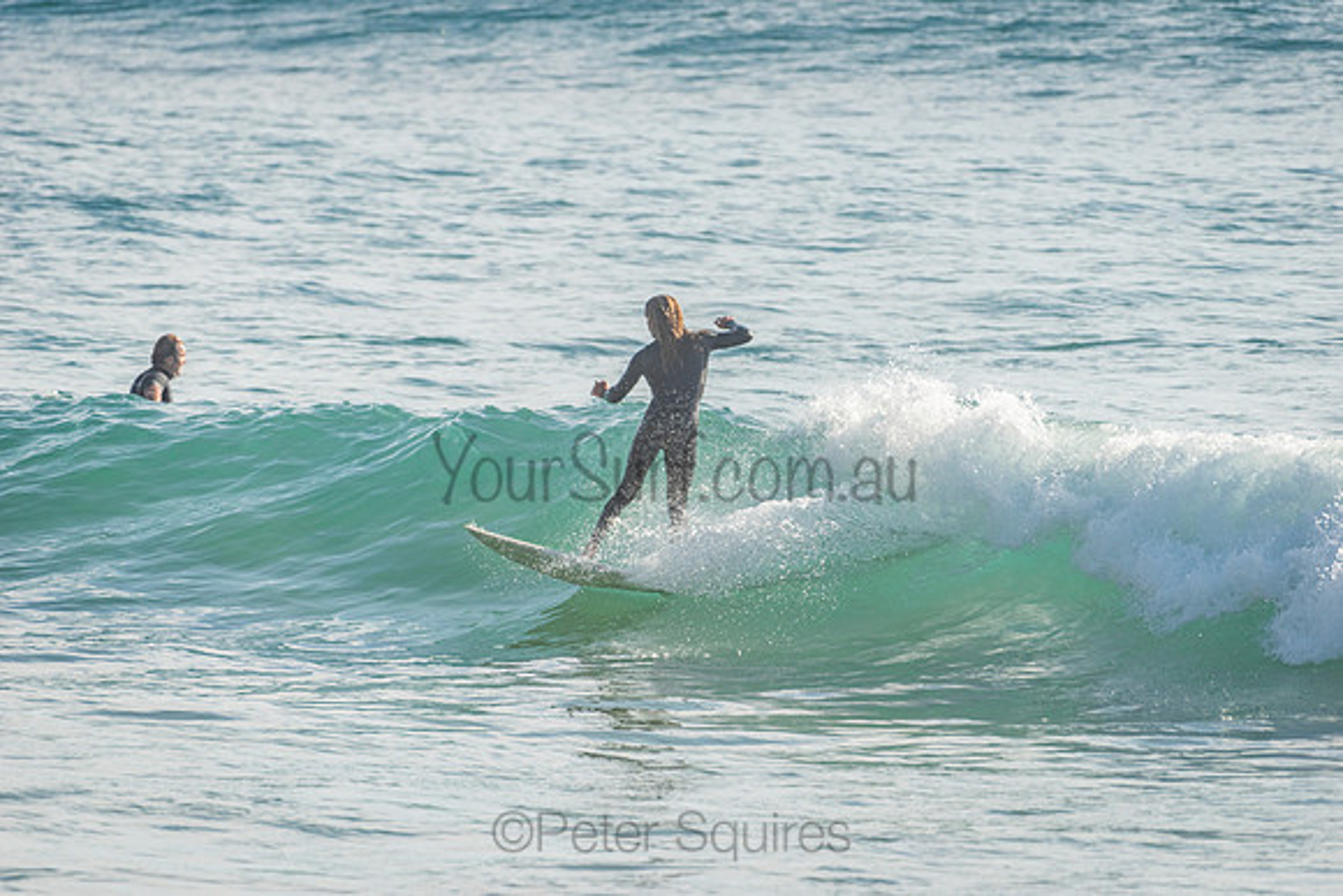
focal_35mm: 500
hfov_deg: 4.1
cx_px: 672
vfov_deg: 2.8
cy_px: 448
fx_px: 18656
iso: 180
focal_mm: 500
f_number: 5.6
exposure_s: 1/2000
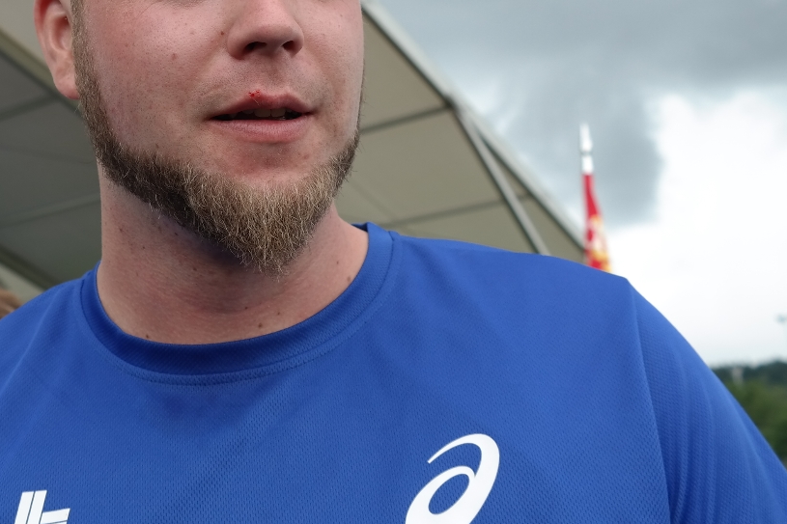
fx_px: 1158
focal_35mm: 53
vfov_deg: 25.1
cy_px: 111
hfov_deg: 36.8
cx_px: 214
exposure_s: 1/125
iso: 100
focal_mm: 18
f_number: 4.5
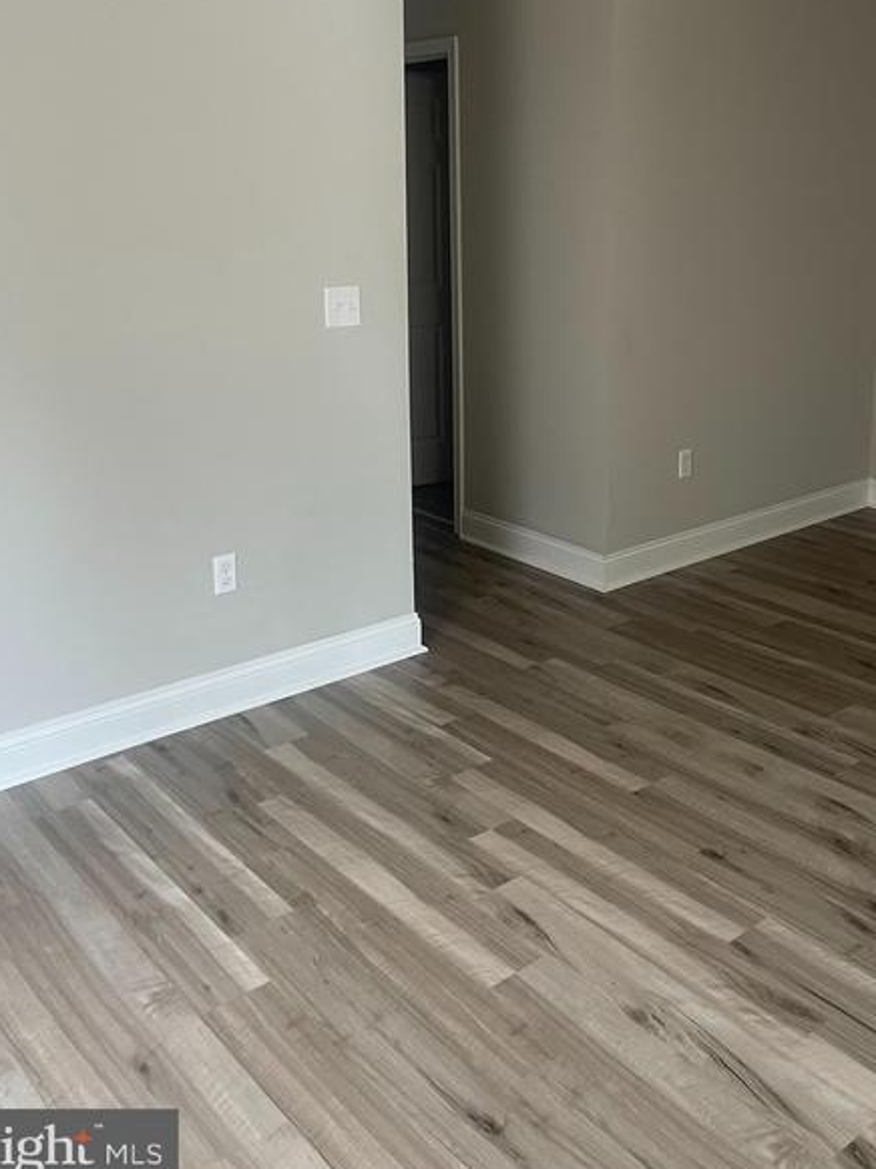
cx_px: 506
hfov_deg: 42.8
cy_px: 420
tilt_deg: -8.0
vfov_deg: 54.6
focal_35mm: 33
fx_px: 1114
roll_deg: +1.5
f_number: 1.6
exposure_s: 1/60
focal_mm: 5.1
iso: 160
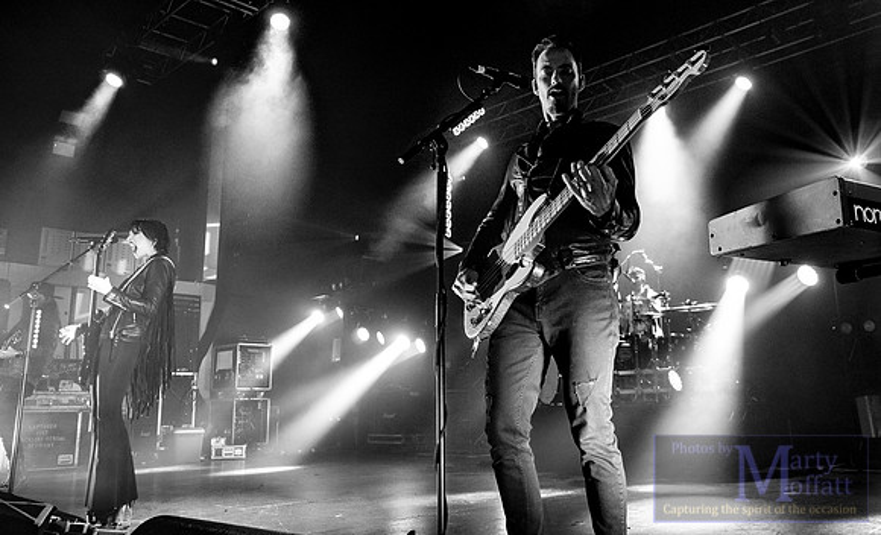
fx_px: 727
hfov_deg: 62.3
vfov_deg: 40.4
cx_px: 482
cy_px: 239
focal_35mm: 31
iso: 1600
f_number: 4
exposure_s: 1/100
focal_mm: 13
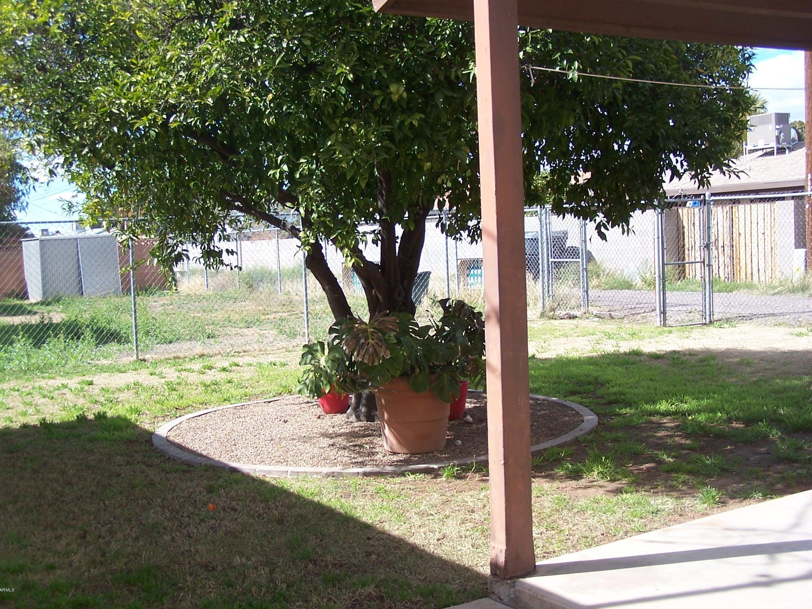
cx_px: 401
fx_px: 1032
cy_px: 298
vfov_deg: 32.9
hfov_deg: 42.9
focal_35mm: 44
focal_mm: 7.1
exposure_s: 1/500
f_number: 2.8
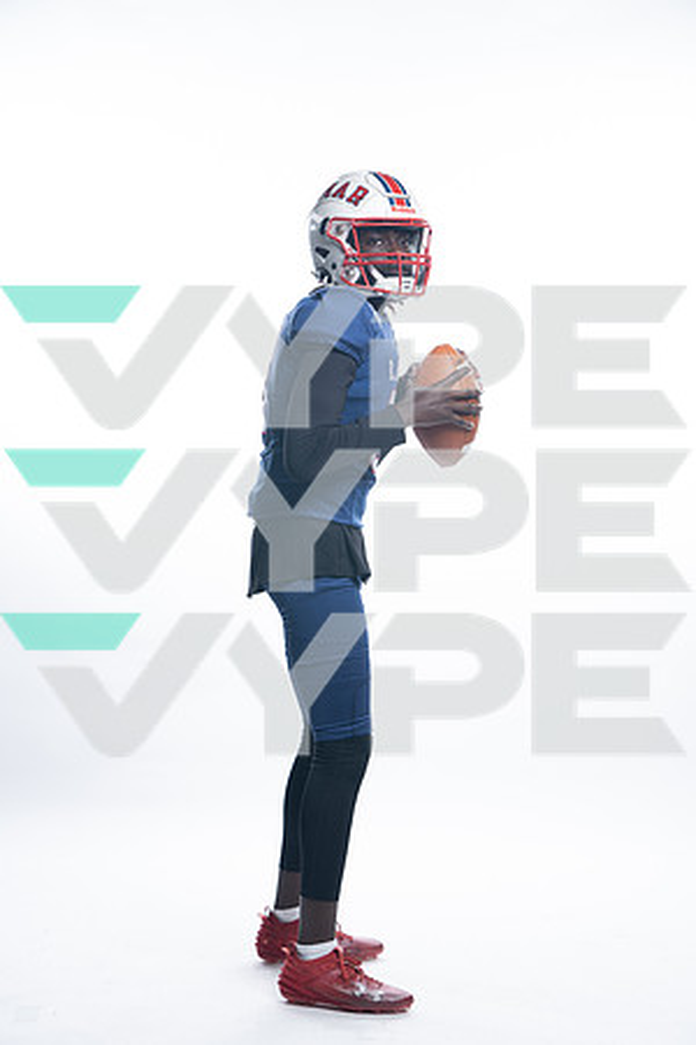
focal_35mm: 77
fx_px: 2233
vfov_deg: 26.3
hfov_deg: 17.7
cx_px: 348
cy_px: 522
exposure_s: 1/250
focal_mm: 77
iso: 200
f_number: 5.6
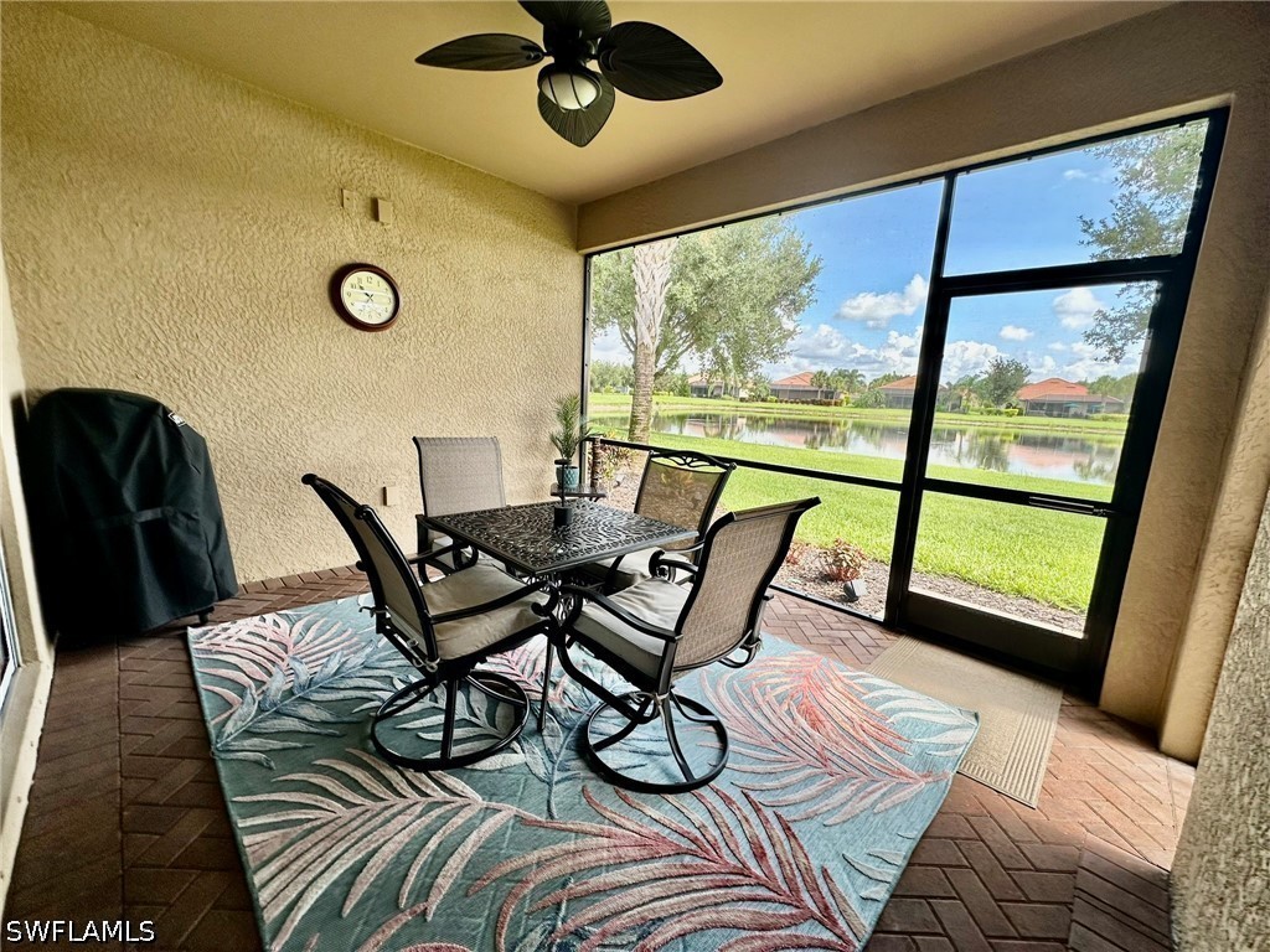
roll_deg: -2.4
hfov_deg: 102.1
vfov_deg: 85.7
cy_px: 476
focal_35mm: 14
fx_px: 514
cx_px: 635
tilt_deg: -7.7
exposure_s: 1/152
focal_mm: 2.22
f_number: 2.2
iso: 40
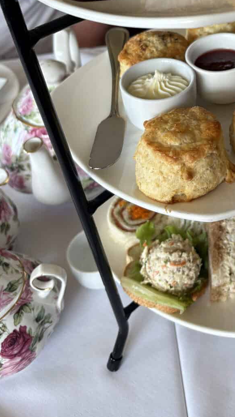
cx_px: 226
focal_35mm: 47
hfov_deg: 24.5
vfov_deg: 41.6
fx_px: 521
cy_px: 75
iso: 50
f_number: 1.6
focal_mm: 6
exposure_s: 1/120
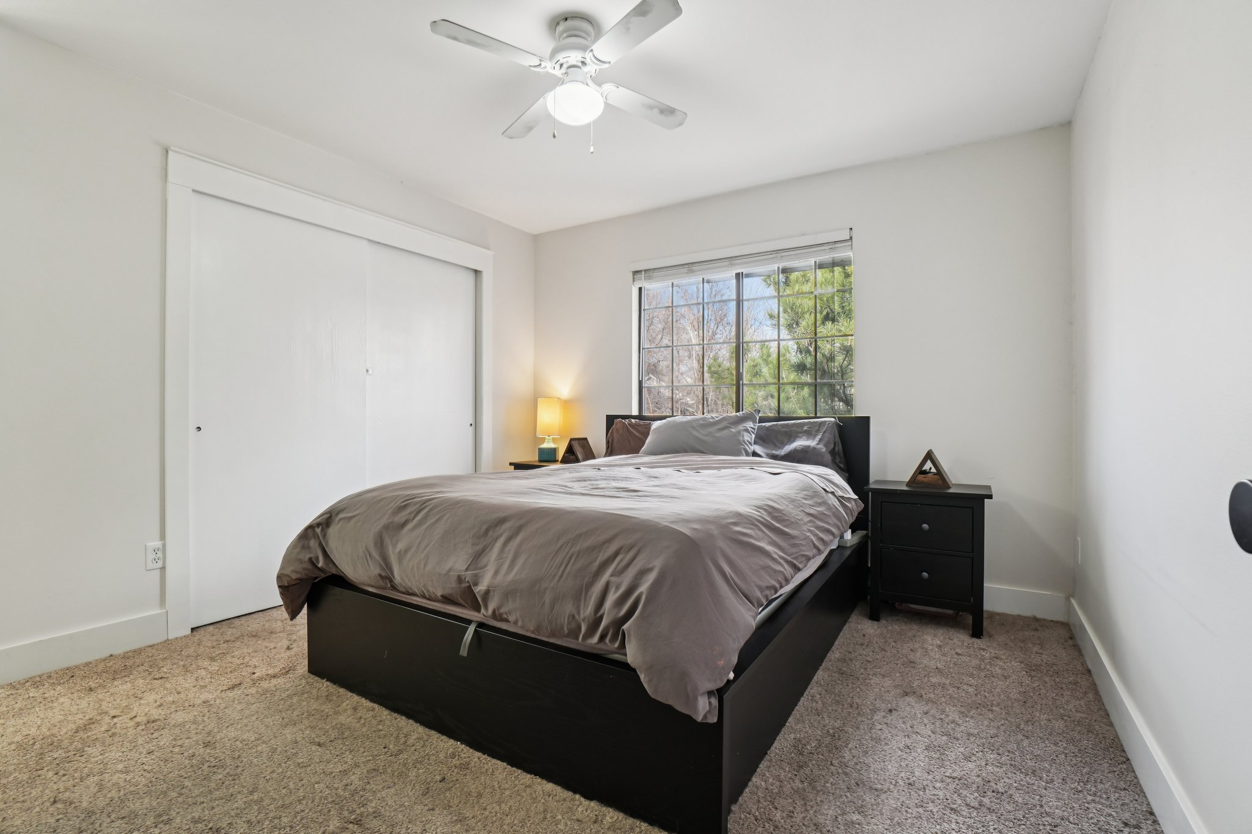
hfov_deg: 100.4
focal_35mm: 15
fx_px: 522
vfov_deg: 77.3
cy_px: 417
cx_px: 626
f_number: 8
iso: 400
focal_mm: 10
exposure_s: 1/25
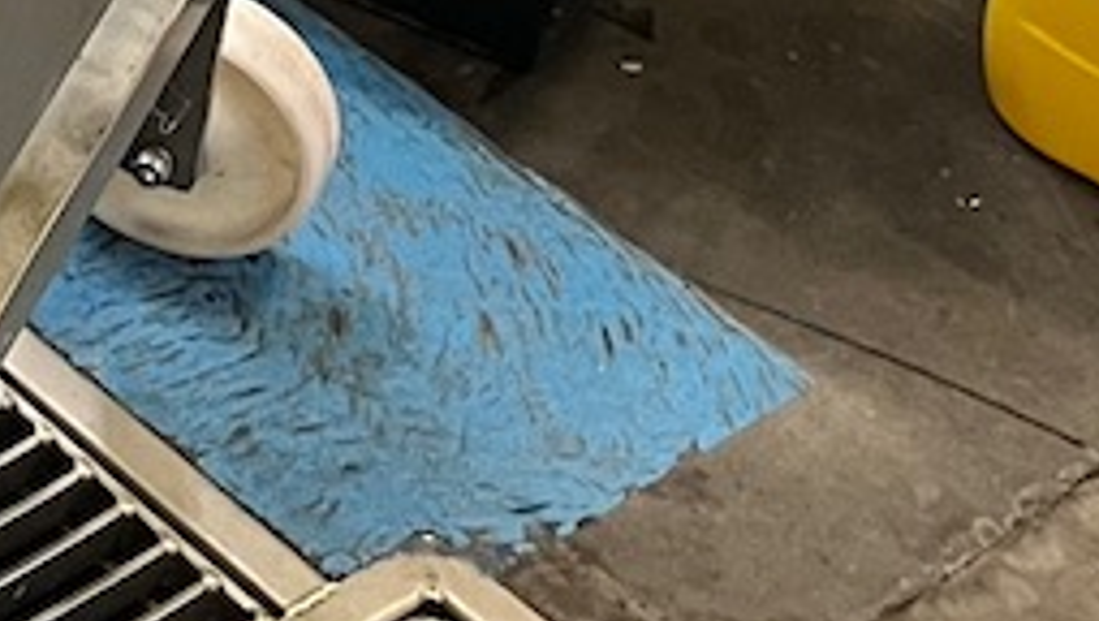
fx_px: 4142
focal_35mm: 142
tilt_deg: -34.2
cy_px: -461
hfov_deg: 13.7
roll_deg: +0.5
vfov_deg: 8.3
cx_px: -806
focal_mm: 5.7
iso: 400
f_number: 1.5
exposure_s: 1/33
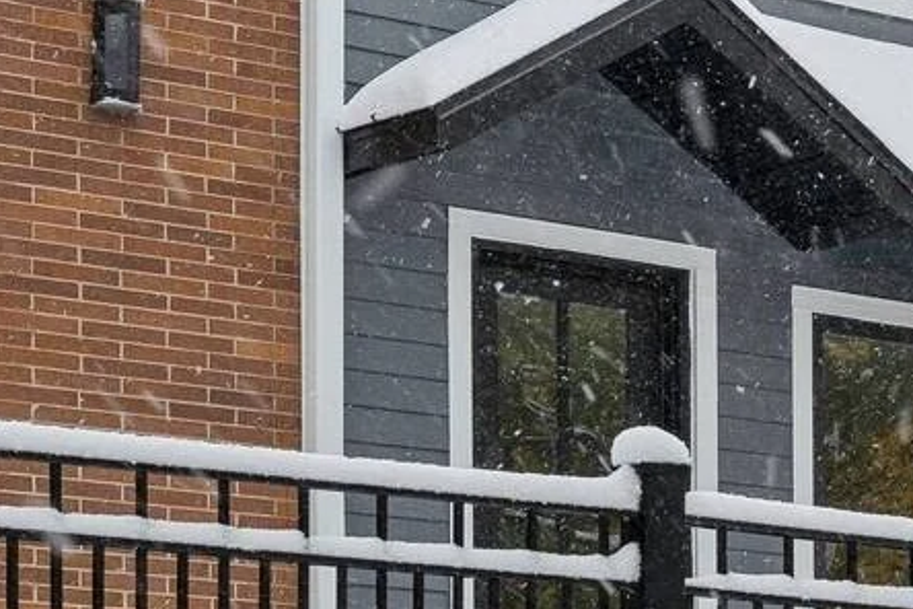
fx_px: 3652
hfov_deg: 13.3
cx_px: 1454
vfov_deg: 9.4
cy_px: -149
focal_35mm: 144
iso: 200
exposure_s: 1/125
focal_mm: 27
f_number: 9.5
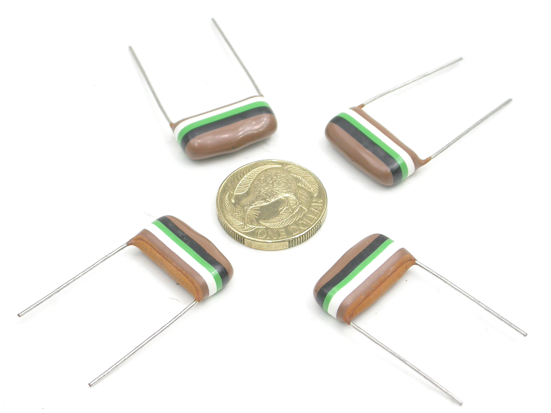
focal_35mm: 154
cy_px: 206
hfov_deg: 12.8
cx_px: 276
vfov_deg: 9.6
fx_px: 2451
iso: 100
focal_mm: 32
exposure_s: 1/34.2
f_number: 5.1
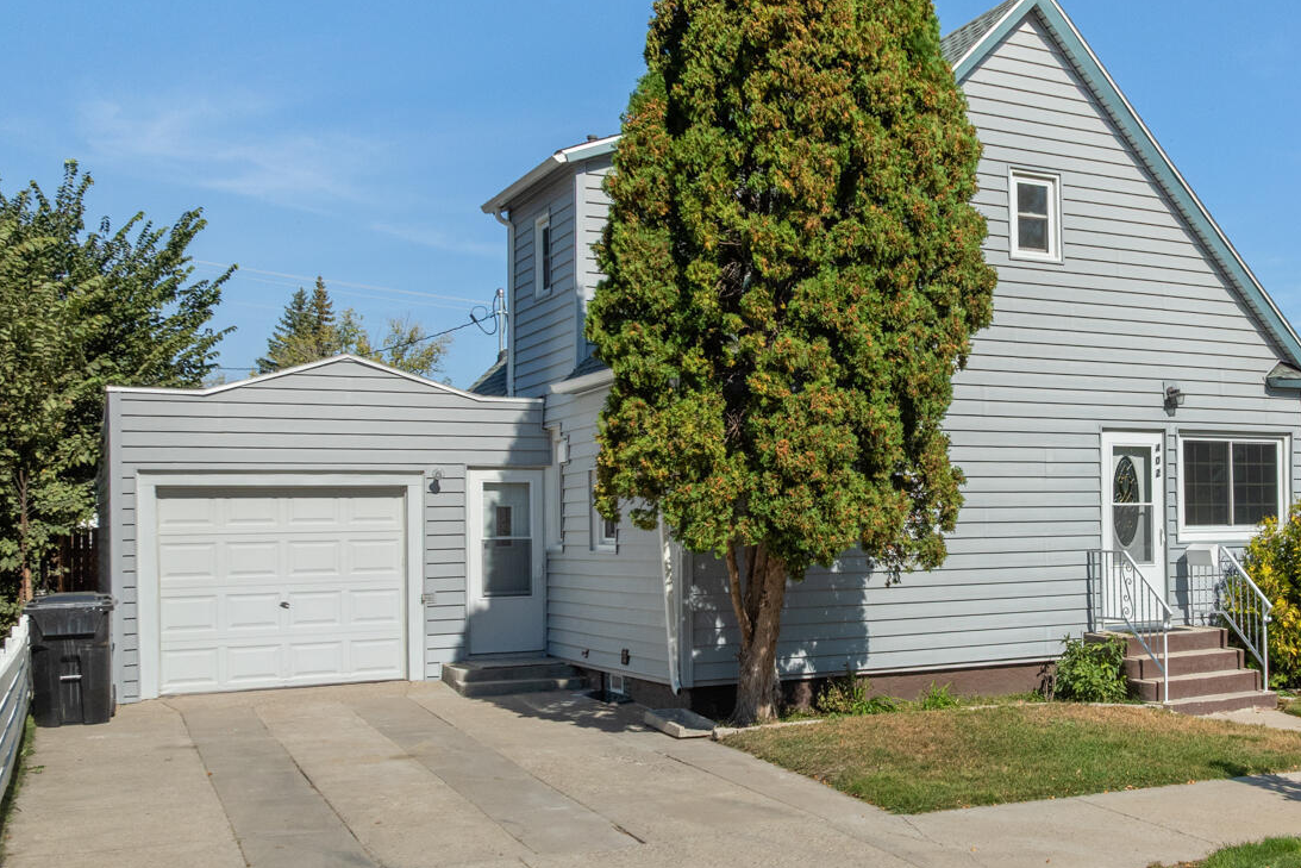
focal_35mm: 39
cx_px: 1016
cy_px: 489
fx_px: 1410
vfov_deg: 34.2
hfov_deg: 47.2
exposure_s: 1/400
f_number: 6.3
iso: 200
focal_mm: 12.29
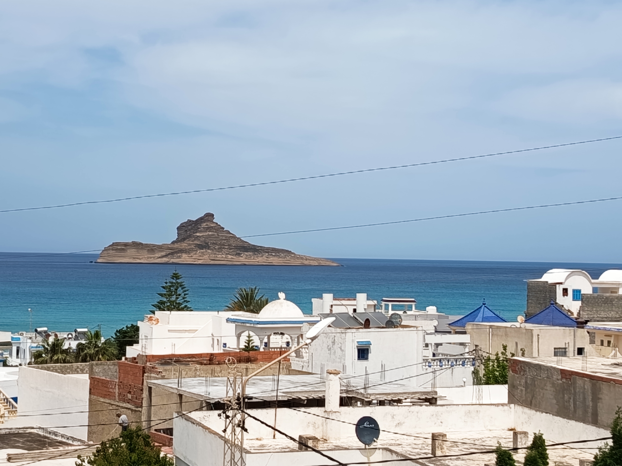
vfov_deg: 20.7
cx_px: 311
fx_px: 1276
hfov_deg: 27.4
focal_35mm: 71
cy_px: 233
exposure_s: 1/1038
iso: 52
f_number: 1.7
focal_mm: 5.24
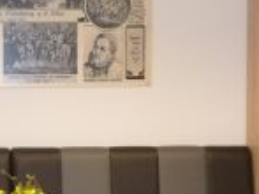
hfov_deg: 19.5
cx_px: 5
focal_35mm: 98
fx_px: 733
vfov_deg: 15.0
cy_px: 129
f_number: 3.1
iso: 400
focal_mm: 6.4
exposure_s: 1/60
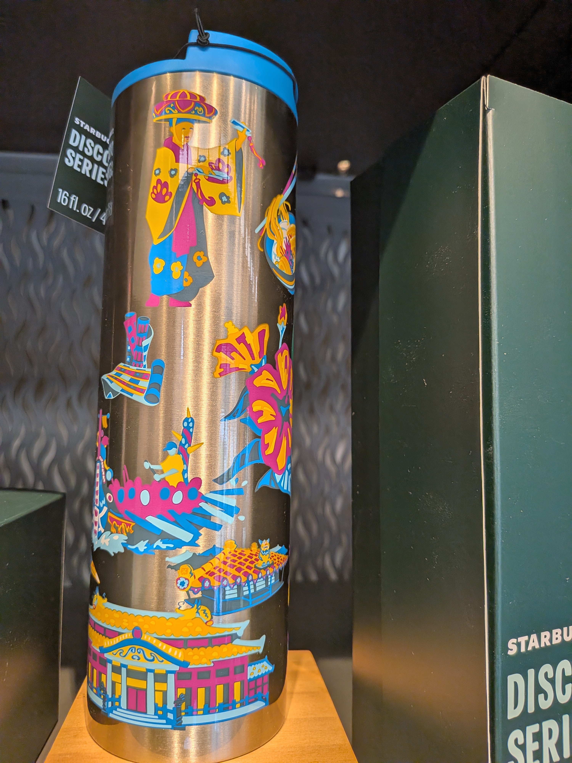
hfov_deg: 56.8
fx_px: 529
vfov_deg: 71.6
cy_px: 382
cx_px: 286
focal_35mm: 24
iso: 32
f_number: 1.7
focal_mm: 4.53
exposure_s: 1/603
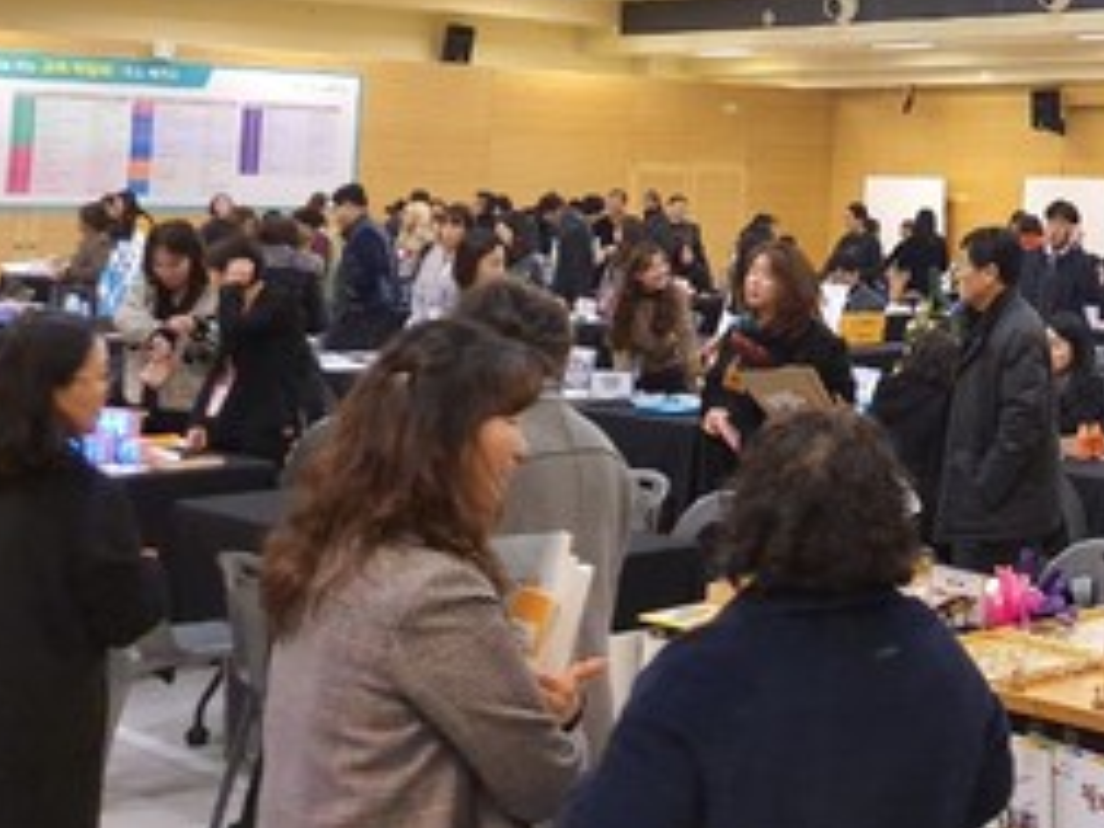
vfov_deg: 22.6
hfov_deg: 28.1
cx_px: 1244
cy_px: -18
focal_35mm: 62
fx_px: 1977
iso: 320
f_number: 1.5
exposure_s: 1/40
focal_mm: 4.3
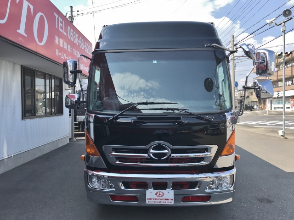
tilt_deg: -0.3
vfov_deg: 49.7
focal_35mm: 28
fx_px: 238
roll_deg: -0.8
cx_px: 147
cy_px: 110
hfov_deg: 63.4
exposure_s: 1/1126
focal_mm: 3.99
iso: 20
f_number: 1.8
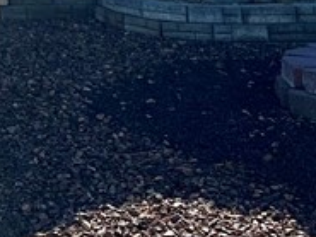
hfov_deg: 13.7
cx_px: -196
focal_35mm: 133
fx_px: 1215
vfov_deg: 10.1
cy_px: -268
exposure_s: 1/6623
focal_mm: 6.86
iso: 80
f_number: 1.78
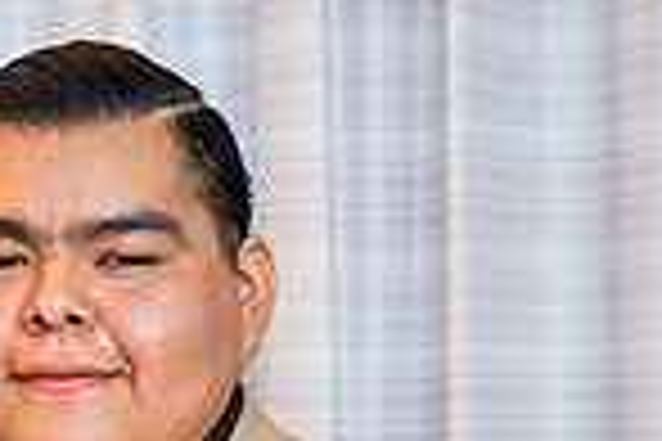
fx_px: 3990
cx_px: -149
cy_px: 745
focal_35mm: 217
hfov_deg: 9.4
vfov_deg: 6.2
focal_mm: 55
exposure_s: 1/100
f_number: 2.8
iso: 320
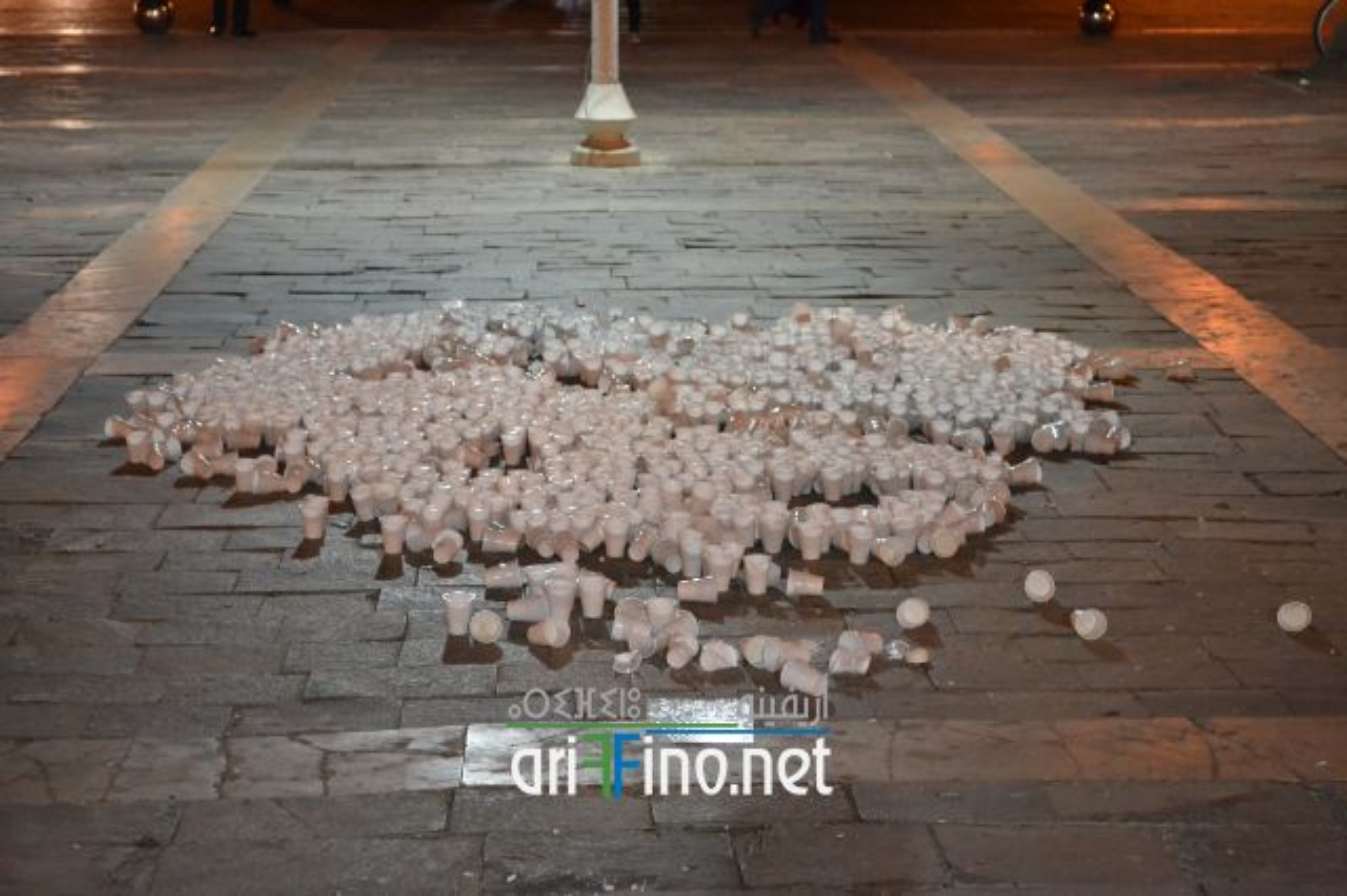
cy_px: 448
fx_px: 2805
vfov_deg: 18.2
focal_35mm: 75
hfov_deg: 27.0
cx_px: 674
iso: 3200
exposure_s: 1/40
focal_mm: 50
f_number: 5.6
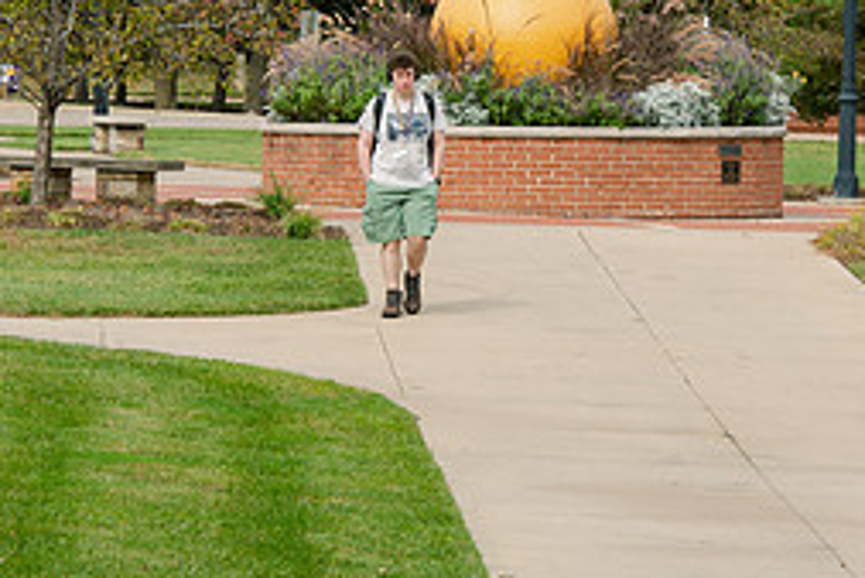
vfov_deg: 3.9
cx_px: 410
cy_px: 135
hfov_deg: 5.8
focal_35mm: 355
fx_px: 8534
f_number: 8
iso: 250
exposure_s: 1/400
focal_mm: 155
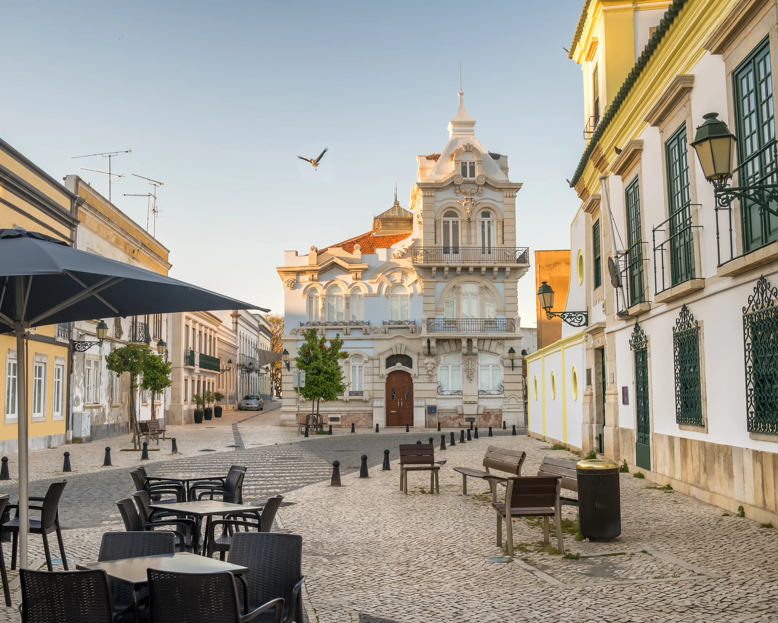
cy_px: 314
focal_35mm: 40
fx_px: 921
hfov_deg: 45.8
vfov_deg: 37.3
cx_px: 383
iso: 500
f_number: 9
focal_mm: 23
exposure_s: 1/90
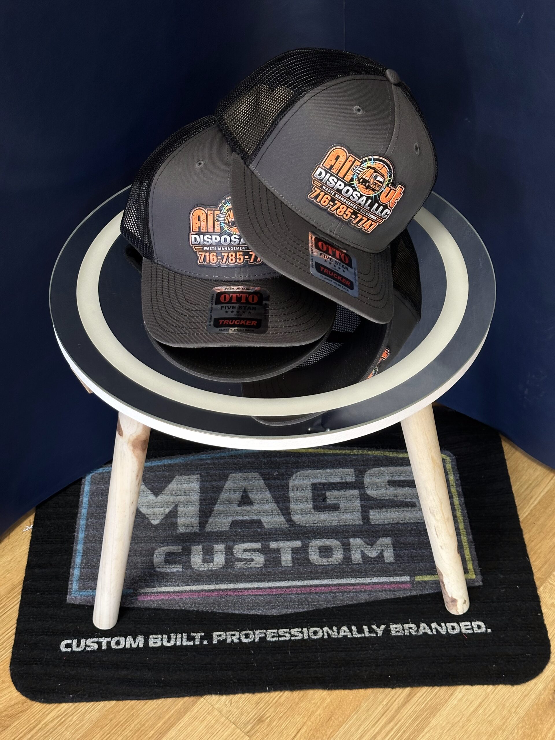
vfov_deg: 39.7
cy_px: 370
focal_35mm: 48
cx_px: 278
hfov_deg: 30.3
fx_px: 1026
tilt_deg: -45.0
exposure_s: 1/60
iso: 250
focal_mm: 6.86
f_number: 1.78
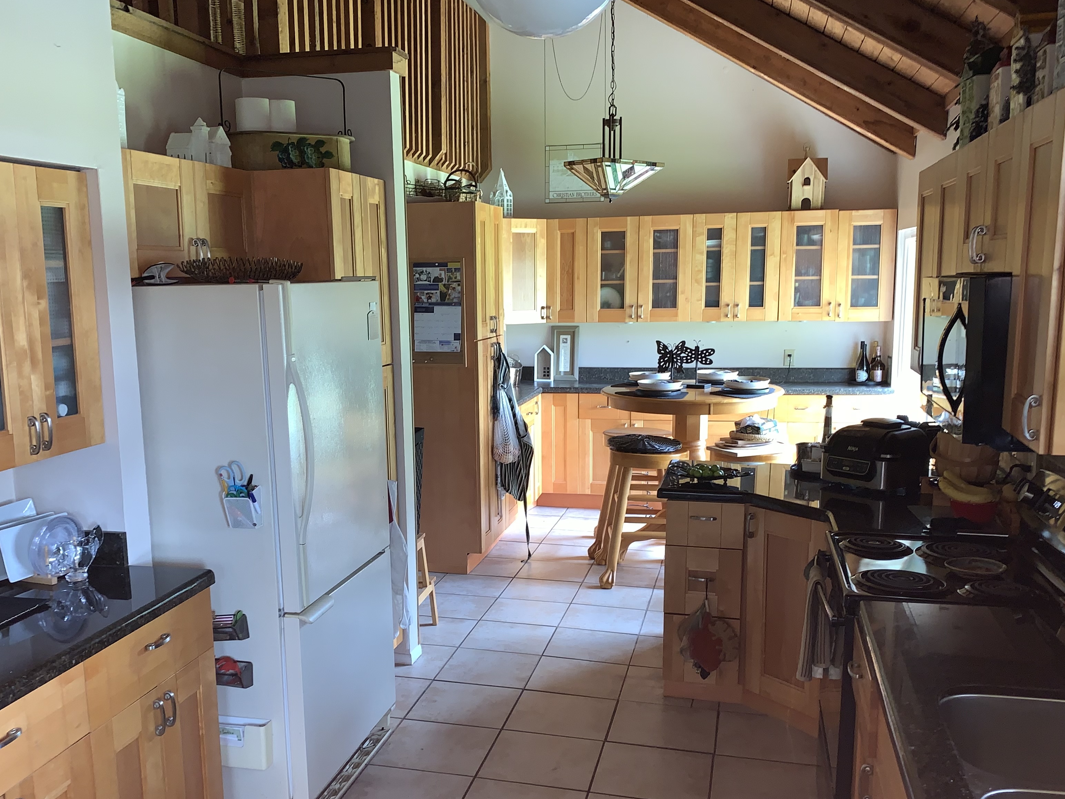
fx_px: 1046
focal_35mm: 34
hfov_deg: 53.9
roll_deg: +1.5
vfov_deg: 41.6
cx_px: 508
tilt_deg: -10.6
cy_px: 471
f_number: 1.8
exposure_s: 1/15
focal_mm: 4.25
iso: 50
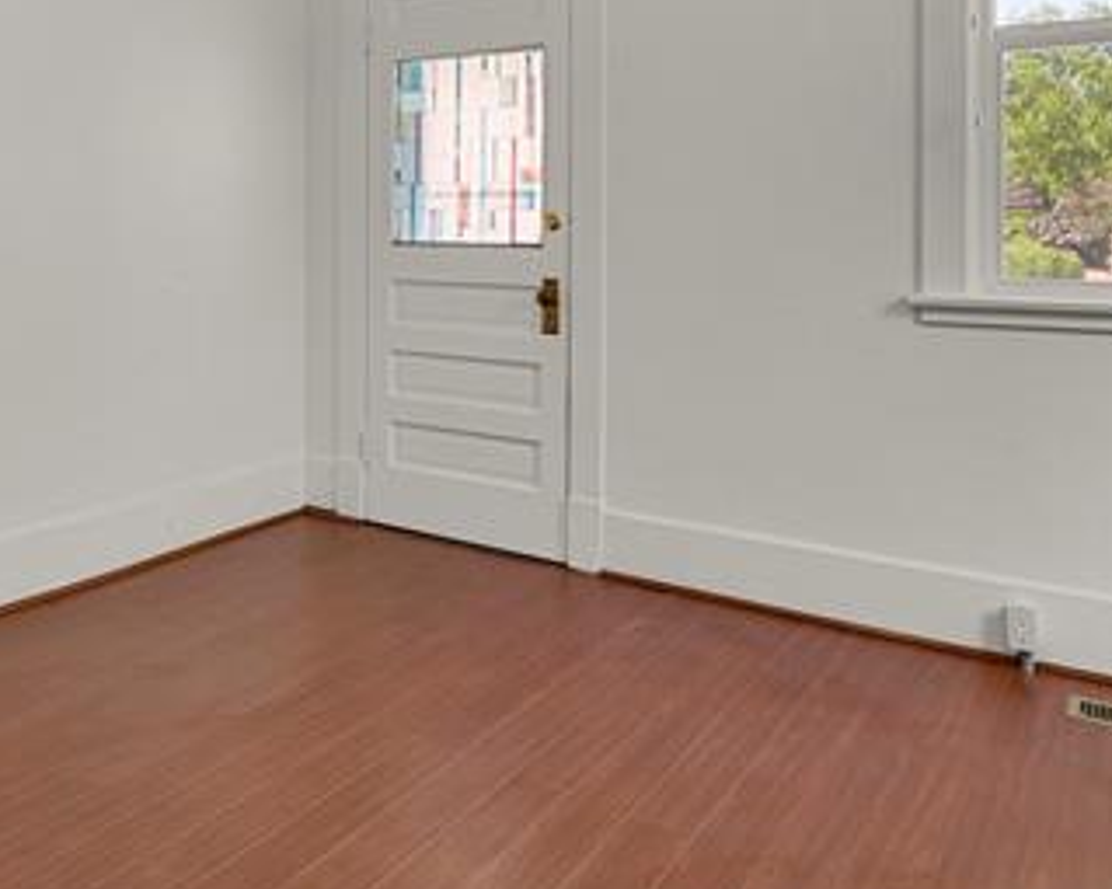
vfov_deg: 44.3
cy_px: 227
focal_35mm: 32
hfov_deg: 54.4
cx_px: 356
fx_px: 1053
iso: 4000
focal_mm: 17
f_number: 8
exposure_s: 1/20
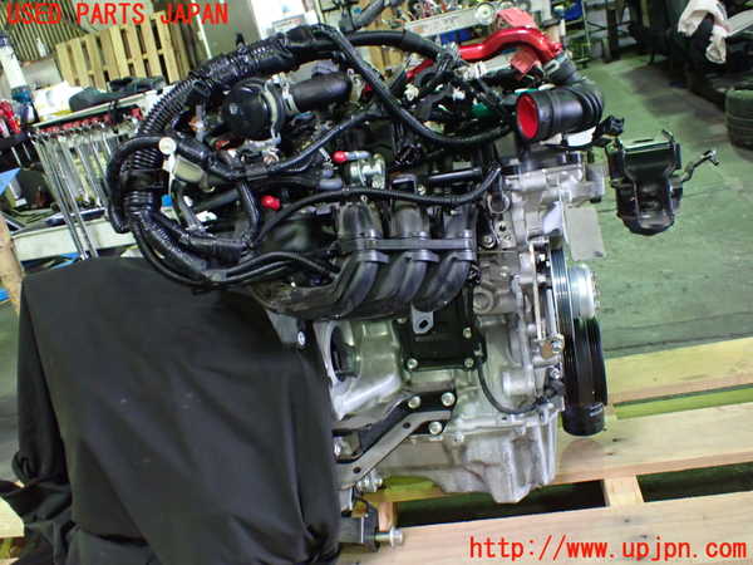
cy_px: 282
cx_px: 376
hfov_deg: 60.0
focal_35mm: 30
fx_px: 653
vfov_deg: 46.8
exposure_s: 1/30
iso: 1000
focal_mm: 5.4
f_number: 2.3
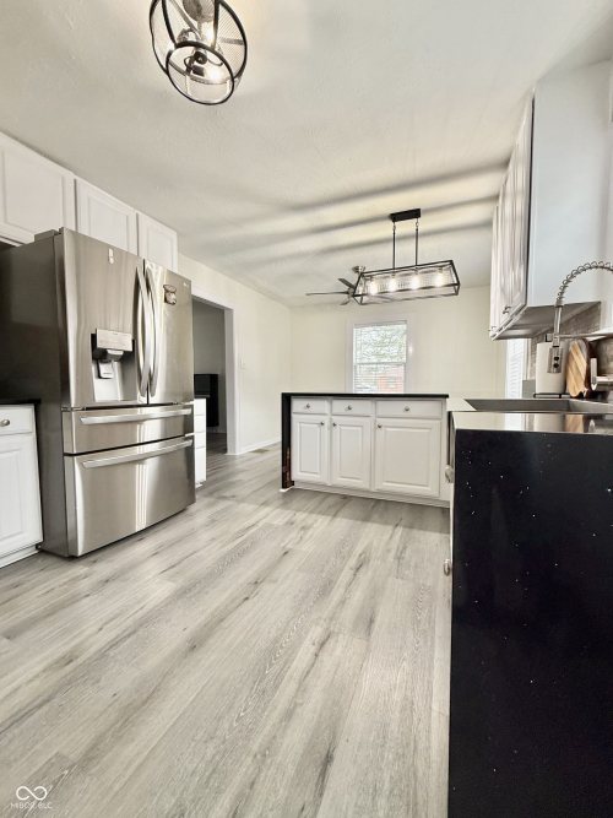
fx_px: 331
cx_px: 306
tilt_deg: -2.9
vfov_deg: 102.1
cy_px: 409
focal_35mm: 14
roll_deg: -0.3
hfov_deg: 85.7
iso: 160
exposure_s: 1/120
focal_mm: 2.22
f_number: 2.2
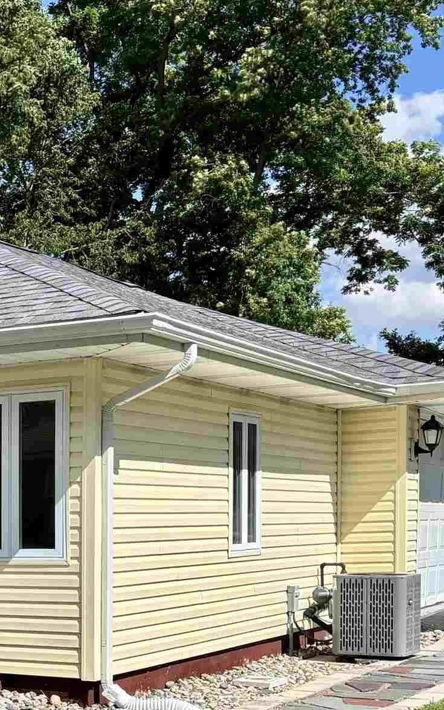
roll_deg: +0.5
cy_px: 576
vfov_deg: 28.0
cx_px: -275
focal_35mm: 72
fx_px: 1394
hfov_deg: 16.1
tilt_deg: -2.3
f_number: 1.6
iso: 50
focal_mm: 5.96
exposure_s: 1/3021
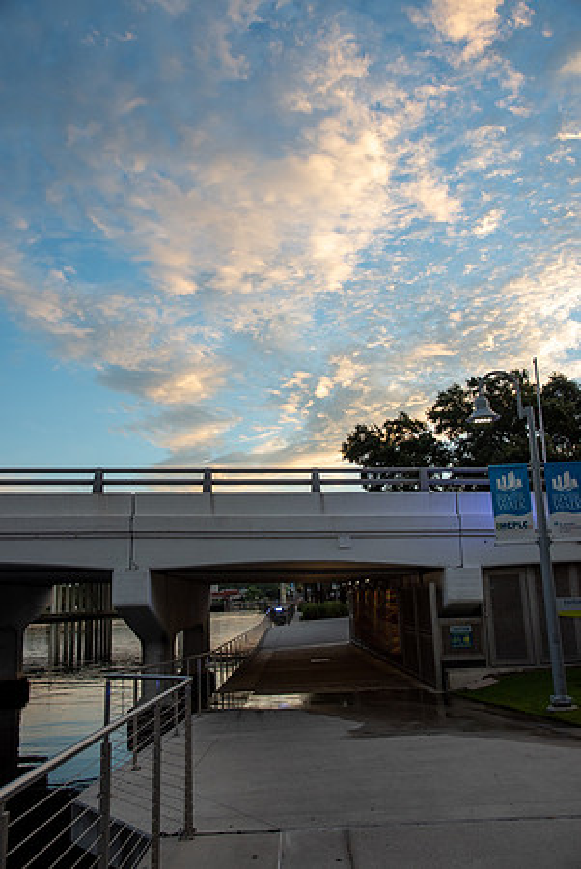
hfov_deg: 41.2
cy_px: 434
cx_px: 290
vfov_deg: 58.7
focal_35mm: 32
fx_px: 773
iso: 640
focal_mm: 32
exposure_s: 1/320
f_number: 6.3
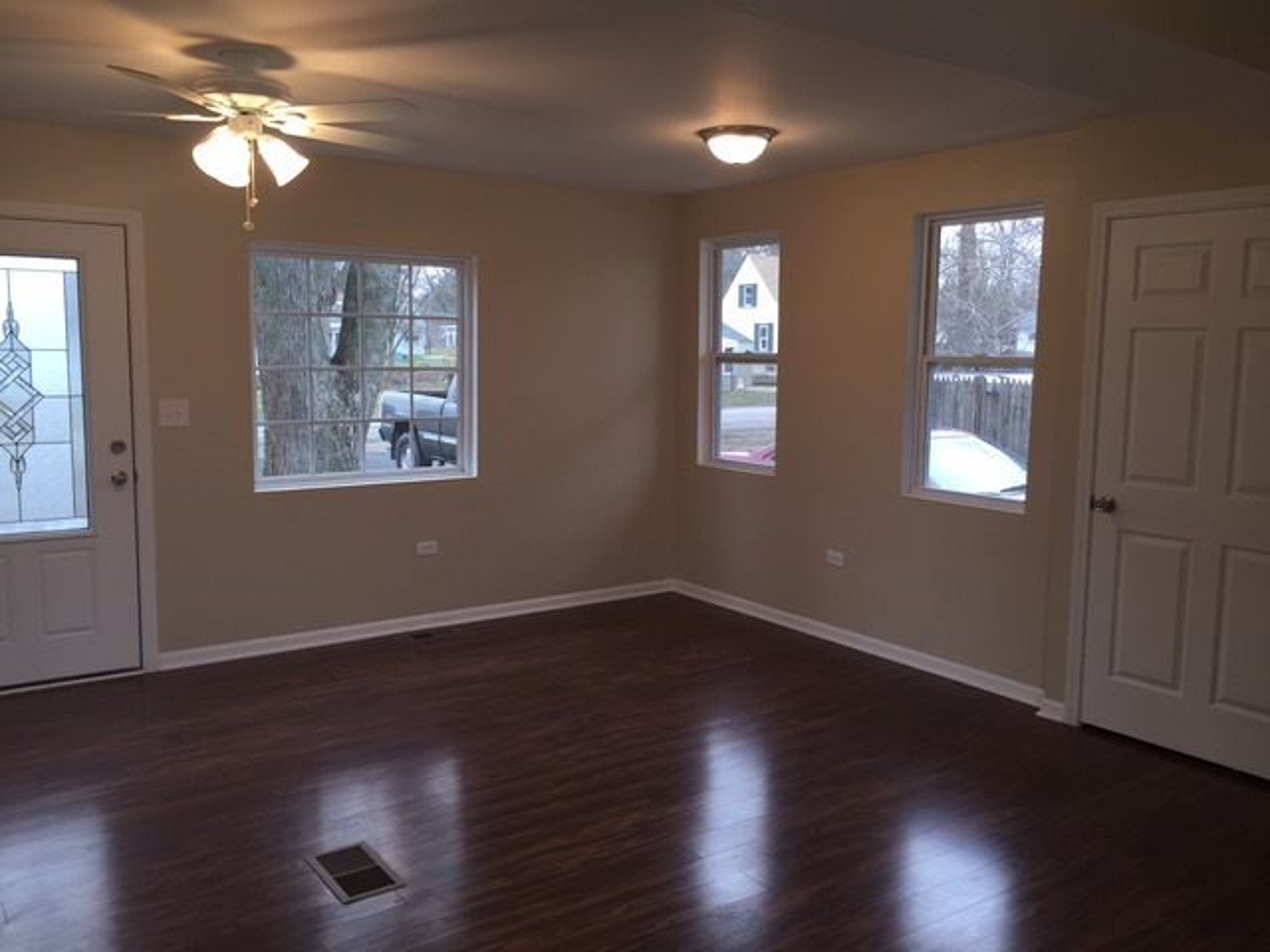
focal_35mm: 29
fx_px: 1064
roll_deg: -1.2
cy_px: 476
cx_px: 635
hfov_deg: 61.7
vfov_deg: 48.2
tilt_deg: -6.8
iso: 32
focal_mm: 4.15
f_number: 2.2
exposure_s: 1/30
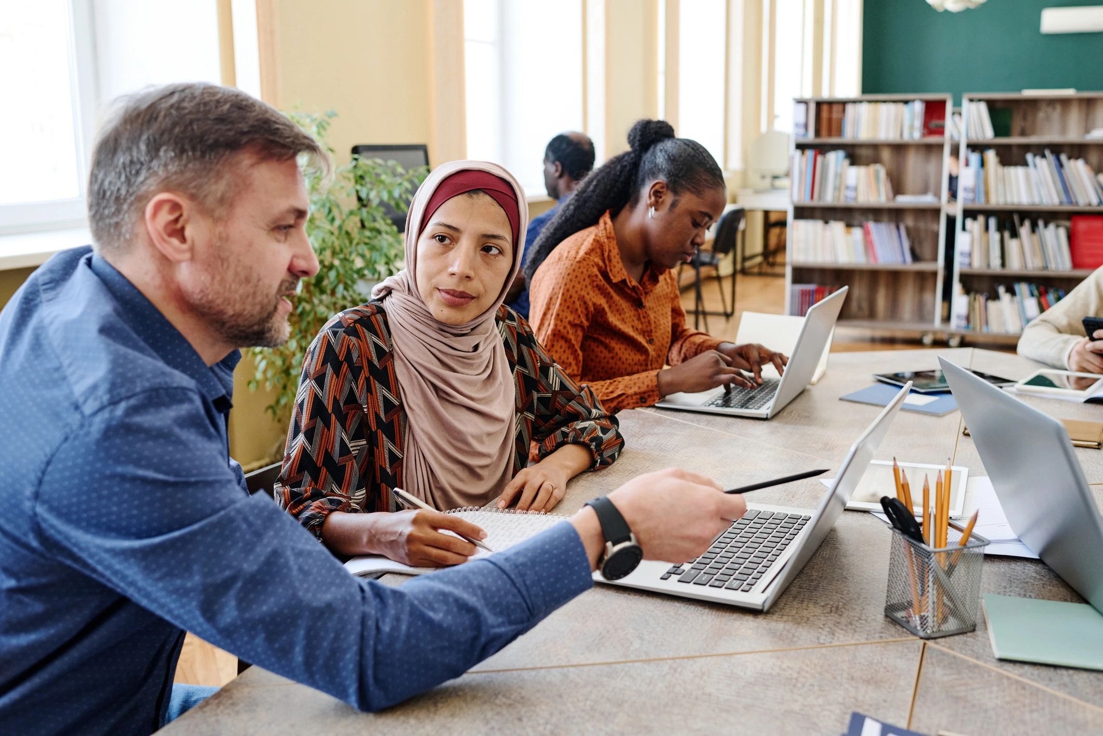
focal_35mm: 35
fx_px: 1072
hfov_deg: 54.4
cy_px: 368
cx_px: 552
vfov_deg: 37.9
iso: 800
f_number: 4
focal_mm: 35
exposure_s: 1/200
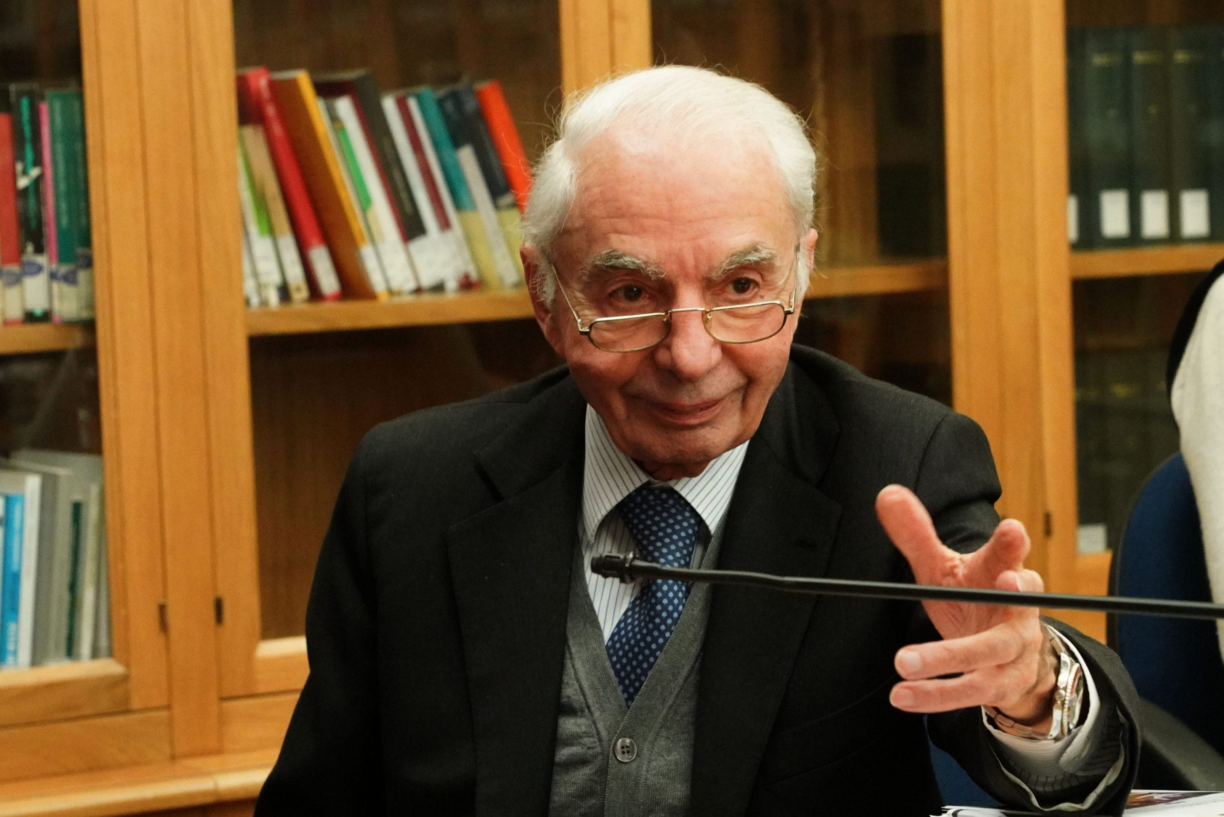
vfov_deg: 13.0
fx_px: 3571
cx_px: 612
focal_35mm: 105
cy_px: 408
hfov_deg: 19.5
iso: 10000
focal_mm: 70
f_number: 5.6
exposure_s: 1/125
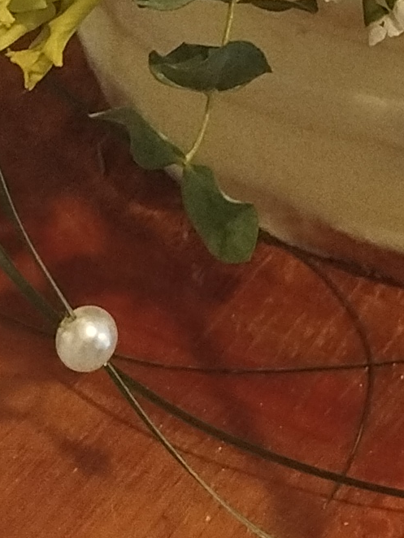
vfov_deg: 11.5
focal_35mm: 145
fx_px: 2255
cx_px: 604
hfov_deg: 9.9
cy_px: -705
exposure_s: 1/33
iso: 800
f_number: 1.7
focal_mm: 5.31
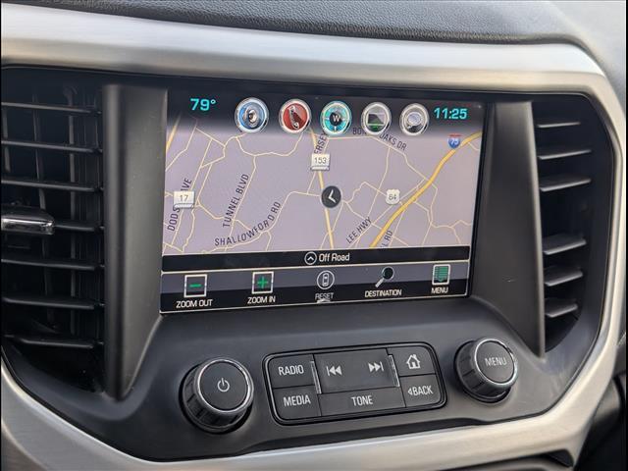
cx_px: 314
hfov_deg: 38.9
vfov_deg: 29.7
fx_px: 889
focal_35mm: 49
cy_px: 236
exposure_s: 1/1000
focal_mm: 6.9
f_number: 1.68
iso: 211
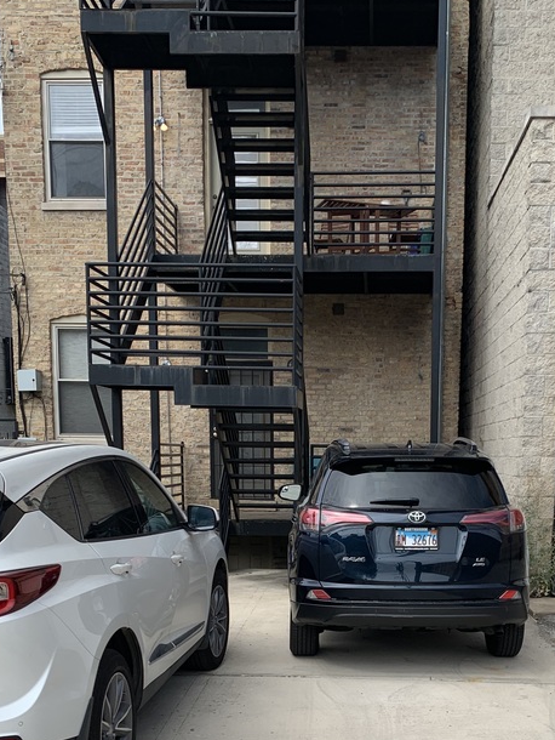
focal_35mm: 46
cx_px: 342
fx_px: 983
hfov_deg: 31.4
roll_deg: -1.3
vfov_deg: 39.3
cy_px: 613
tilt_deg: -8.3
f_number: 1.8
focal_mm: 4.25
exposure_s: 1/1845
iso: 25
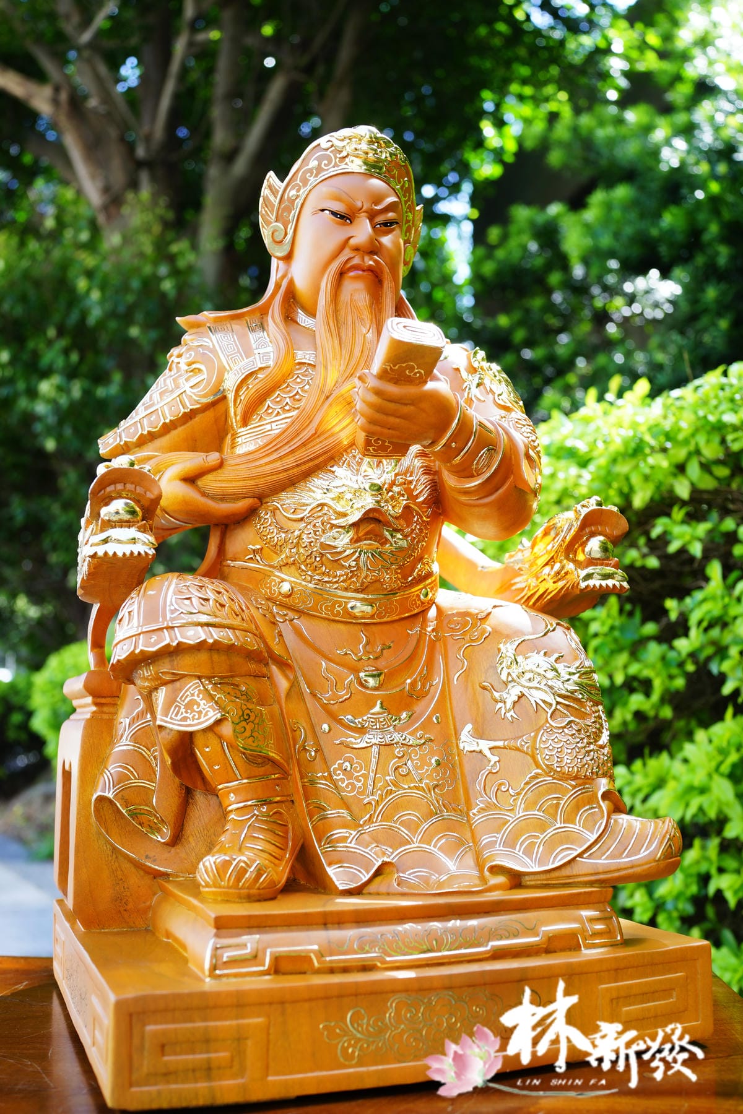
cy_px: 557
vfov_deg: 54.4
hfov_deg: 37.9
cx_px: 372
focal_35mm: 35
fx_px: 1083
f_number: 5.6
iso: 200
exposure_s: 1/80
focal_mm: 35
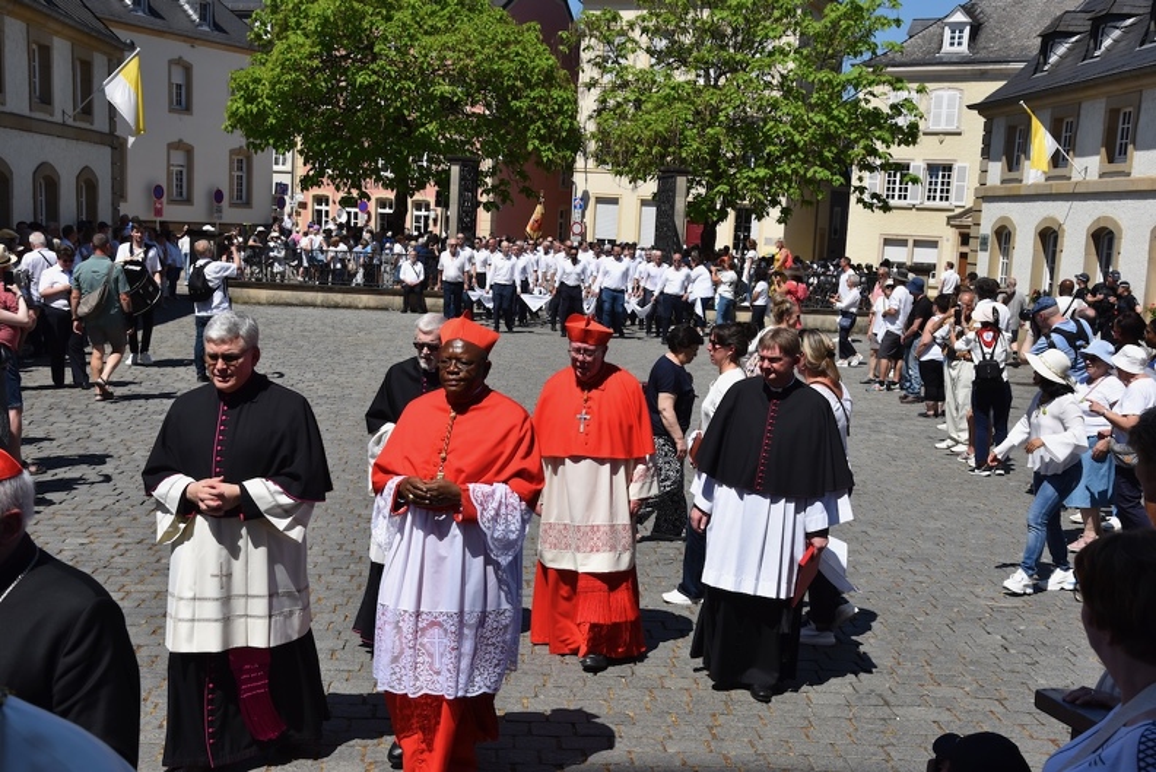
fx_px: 1542
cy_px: 386
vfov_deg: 28.1
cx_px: 578
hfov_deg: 41.1
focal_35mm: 48
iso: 200
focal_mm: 48
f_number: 10
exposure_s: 1/400
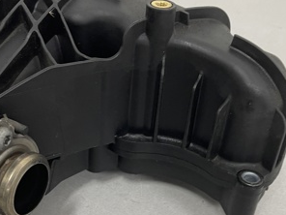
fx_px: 446
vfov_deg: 26.6
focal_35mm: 54
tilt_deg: -45.9
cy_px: 167
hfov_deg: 35.5
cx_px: 134
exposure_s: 1/50
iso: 100
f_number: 1.6
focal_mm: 5.1
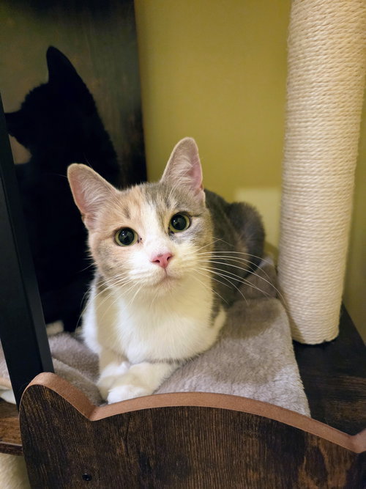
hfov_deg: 58.9
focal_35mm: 23
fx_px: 324
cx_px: 183
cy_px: 244
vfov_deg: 73.9
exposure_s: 1/120
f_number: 1.8
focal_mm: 5.4
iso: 1600
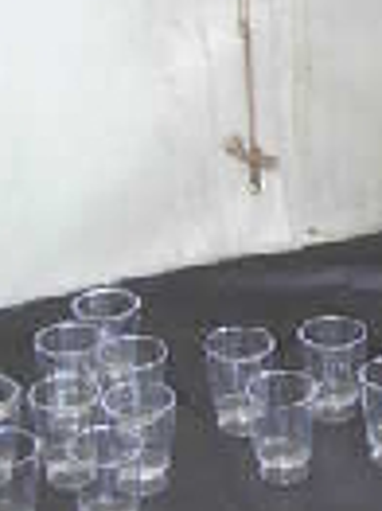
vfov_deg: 13.9
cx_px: 624
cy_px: -74
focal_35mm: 139
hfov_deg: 10.2
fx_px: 2049
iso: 97
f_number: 2.9
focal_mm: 6.3
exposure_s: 1/27.6
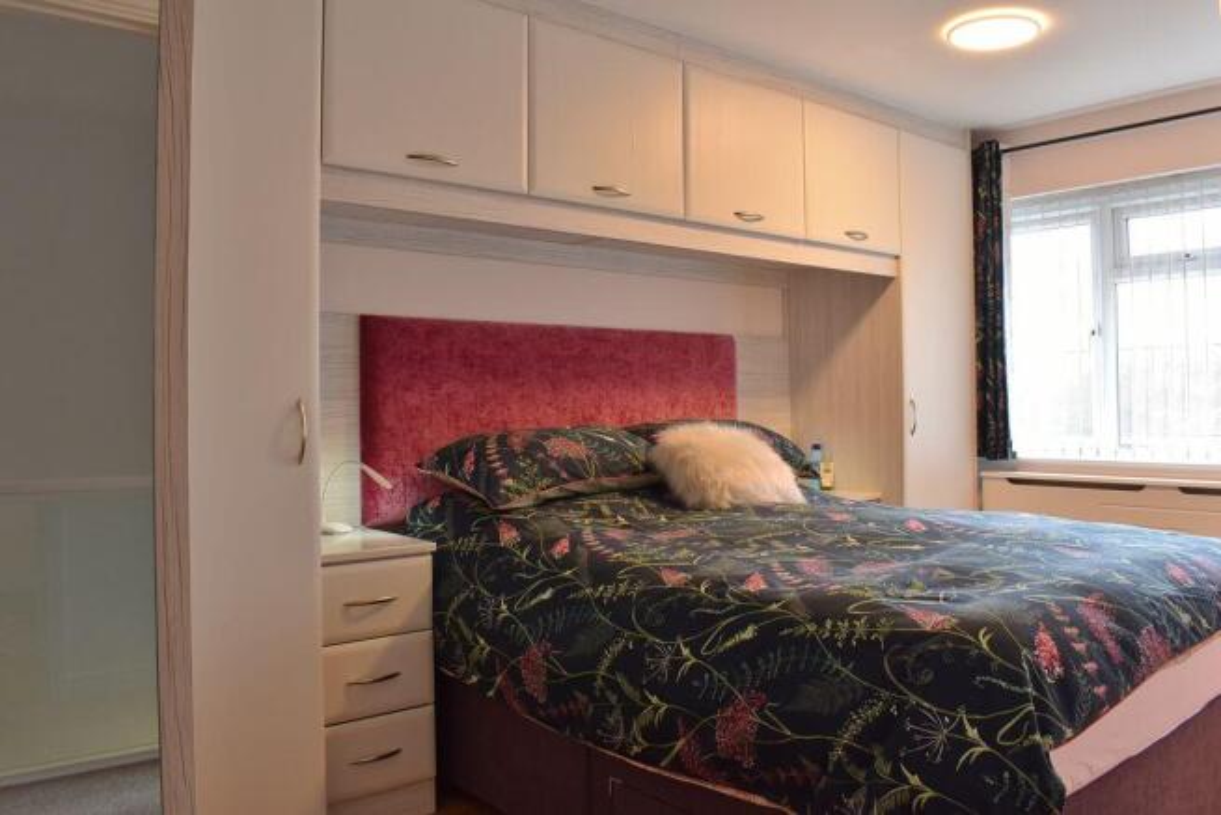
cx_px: 610
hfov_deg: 67.4
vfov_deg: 48.0
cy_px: 408
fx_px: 916
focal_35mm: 27
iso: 500
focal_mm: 18
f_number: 13
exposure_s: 1/4
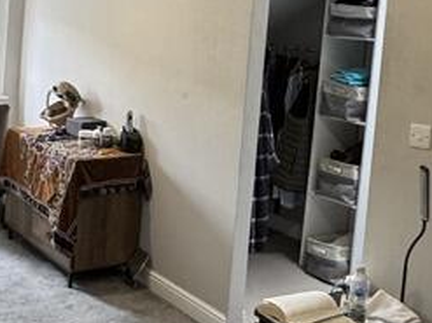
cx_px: 191
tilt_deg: -4.2
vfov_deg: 24.8
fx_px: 723
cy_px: 65
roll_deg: -2.4
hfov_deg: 33.2
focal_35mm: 58
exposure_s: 1/99
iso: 250
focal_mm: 2.22
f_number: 2.2
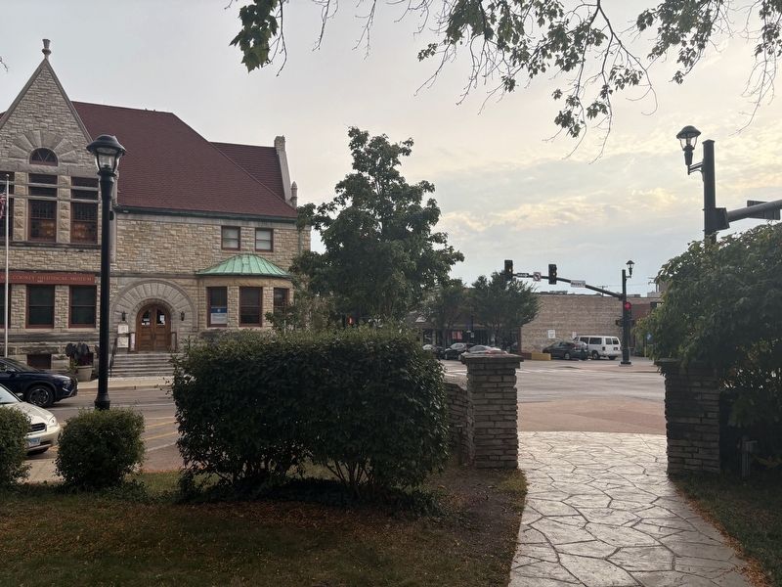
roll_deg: +1.8
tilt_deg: +4.6
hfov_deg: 67.3
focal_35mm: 26
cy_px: 294
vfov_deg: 53.1
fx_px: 587
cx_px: 391
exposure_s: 1/1451
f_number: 1.6
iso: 50
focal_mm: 5.96
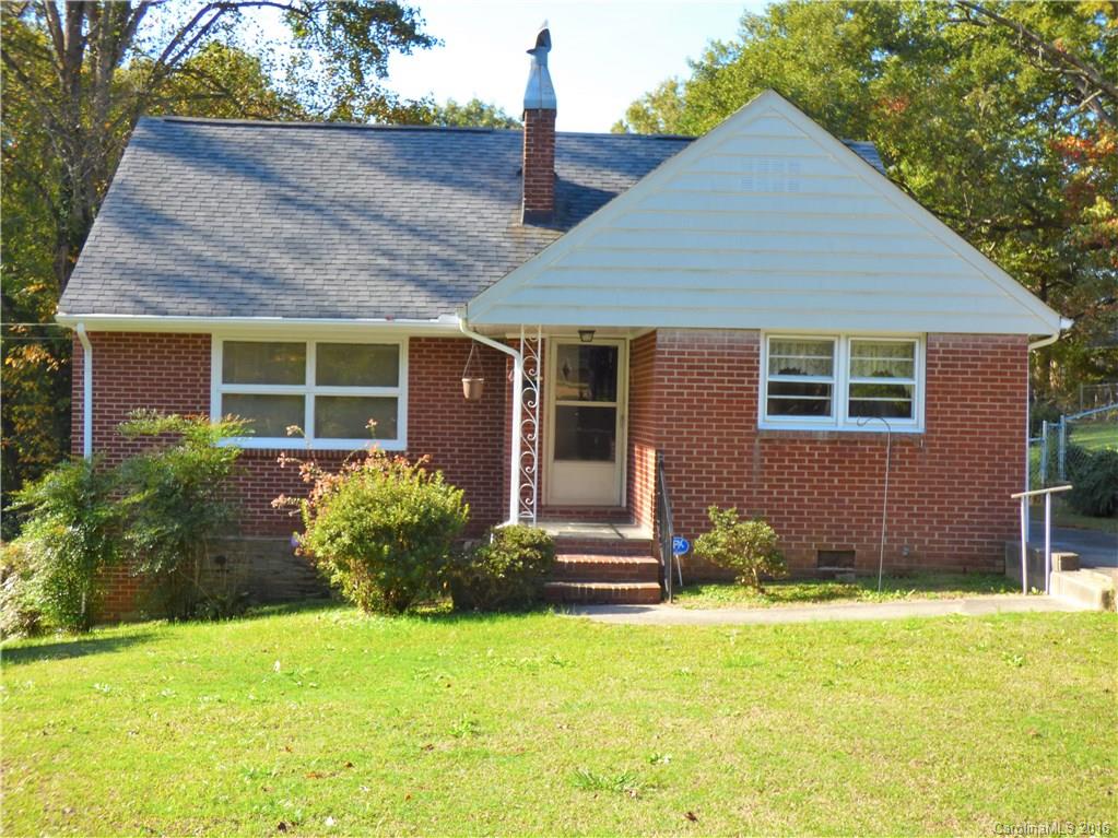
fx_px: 1485
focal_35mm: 46
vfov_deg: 31.5
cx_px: 559
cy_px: 419
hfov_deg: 41.2
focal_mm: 8.24
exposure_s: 1/200
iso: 100
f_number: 3.8
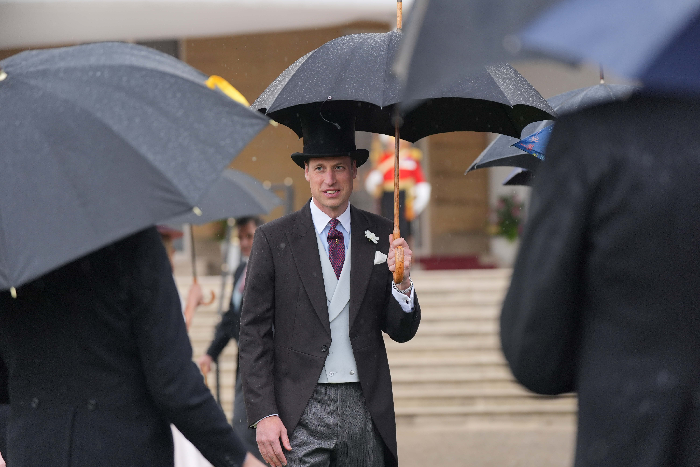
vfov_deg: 11.6
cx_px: 350
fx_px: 2294
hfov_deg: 17.3
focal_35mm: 118
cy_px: 234
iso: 500
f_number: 2.8
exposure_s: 1/640
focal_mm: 118
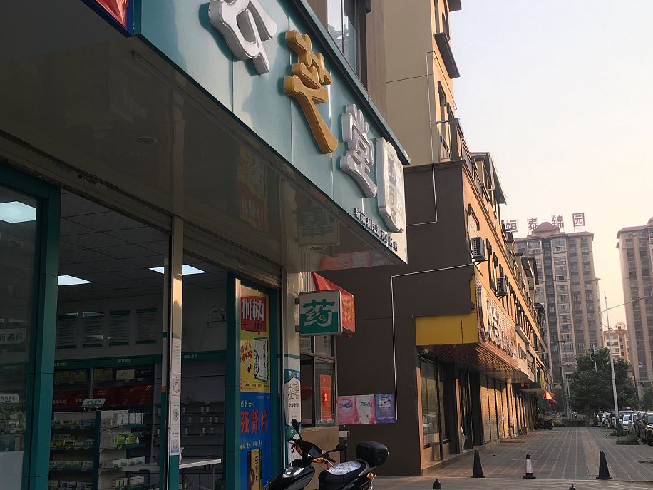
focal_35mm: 38
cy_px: 287
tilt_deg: +11.4
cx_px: 332
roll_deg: +1.8
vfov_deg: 37.6
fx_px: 717
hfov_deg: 49.0
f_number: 2.2
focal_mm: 4.15
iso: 25
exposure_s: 1/271
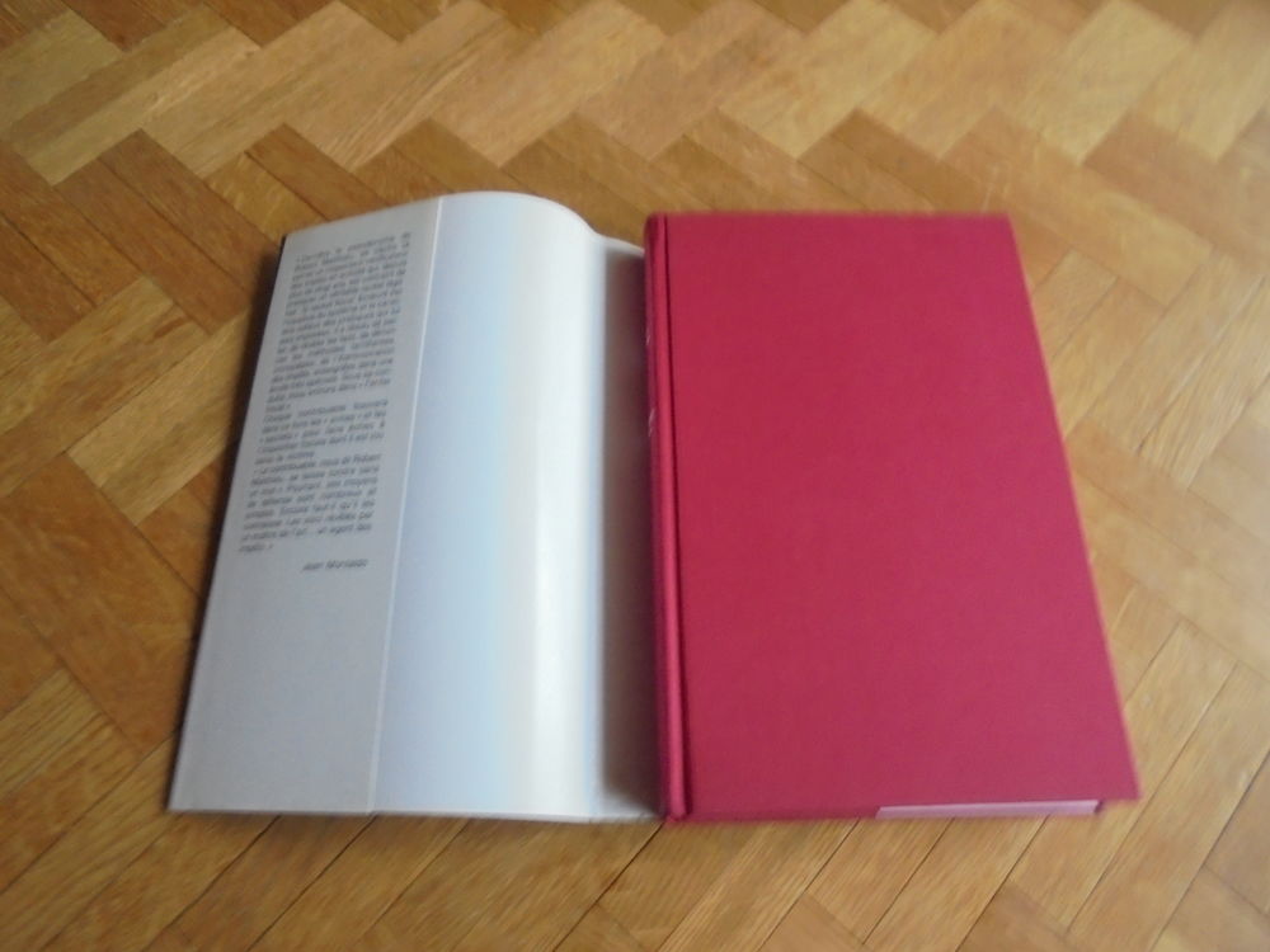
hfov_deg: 67.3
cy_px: 476
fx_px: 954
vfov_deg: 53.1
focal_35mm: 26
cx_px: 635
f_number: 3.5
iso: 400
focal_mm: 4.6
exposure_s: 1/13
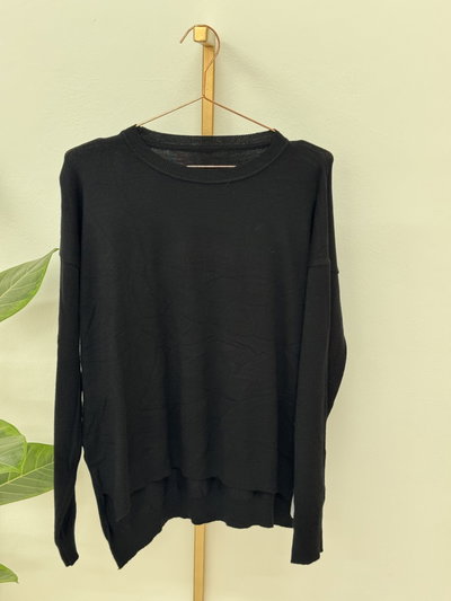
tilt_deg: -14.7
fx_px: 834
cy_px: 300
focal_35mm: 48
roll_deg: +0.0
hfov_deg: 30.3
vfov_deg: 39.6
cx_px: 226
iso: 200
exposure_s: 1/33
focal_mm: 6.76
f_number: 1.78
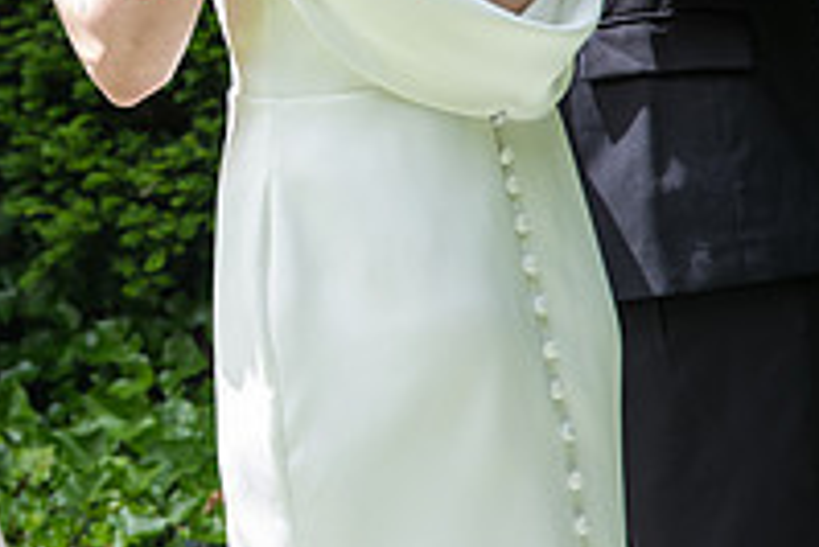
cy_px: -56
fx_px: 4644
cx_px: -4
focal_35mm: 204
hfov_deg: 10.0
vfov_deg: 6.7
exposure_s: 1/400
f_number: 5
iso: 500
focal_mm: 70
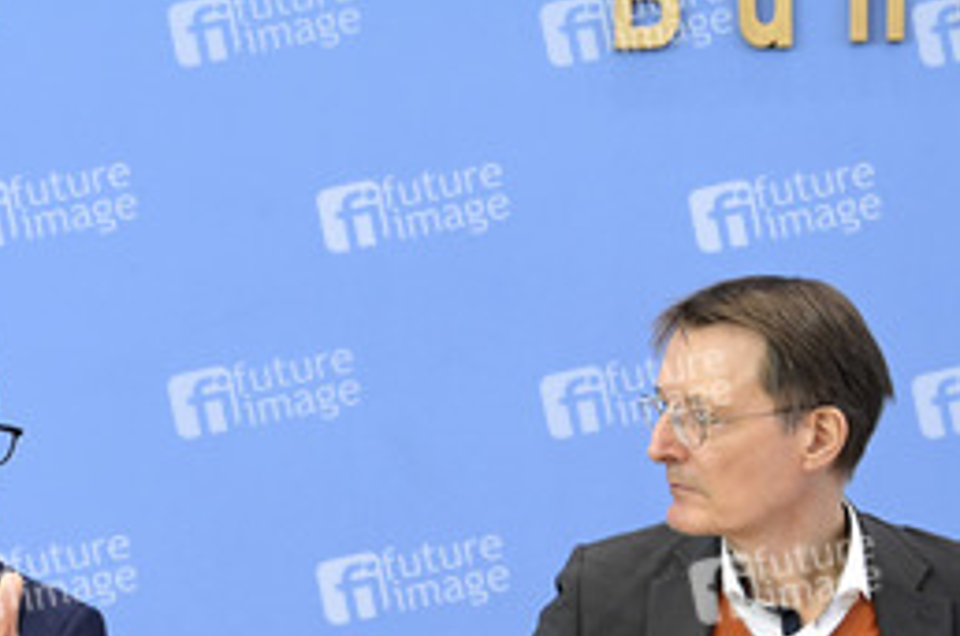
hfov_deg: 22.3
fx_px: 2422
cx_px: 314
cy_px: 487
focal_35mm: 91
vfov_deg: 14.9
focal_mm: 52
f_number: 5
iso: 3200
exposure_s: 1/500
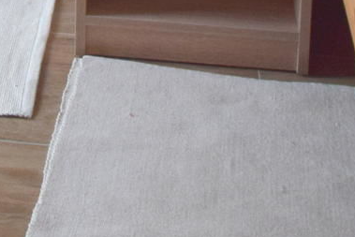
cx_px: 39
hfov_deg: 21.0
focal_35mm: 95
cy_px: -417
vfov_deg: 10.9
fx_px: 937
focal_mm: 10
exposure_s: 1/200
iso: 400
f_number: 7.1
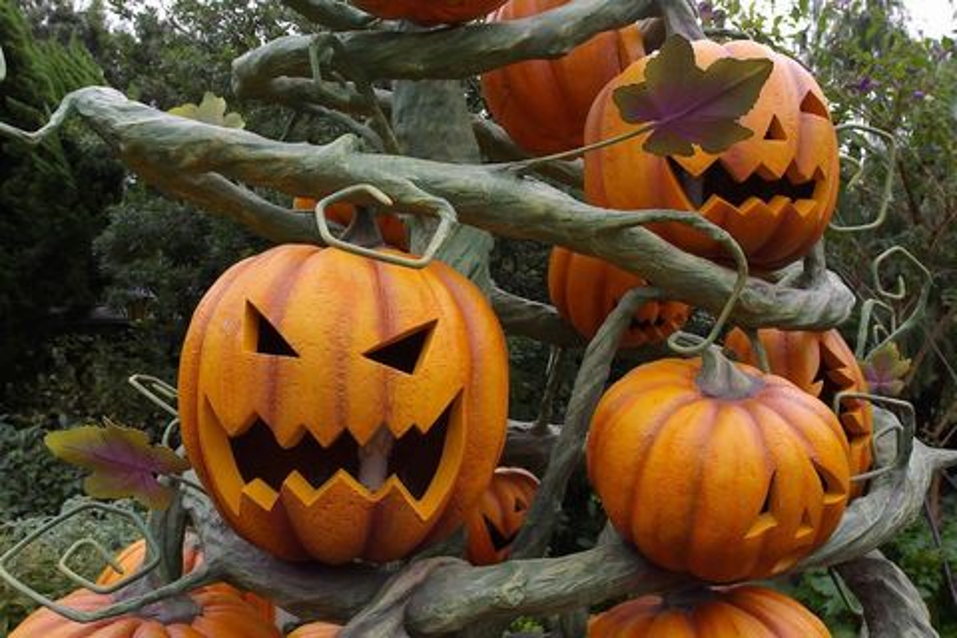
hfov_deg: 61.9
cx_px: 478
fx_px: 797
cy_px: 319
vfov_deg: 43.6
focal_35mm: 30
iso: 200
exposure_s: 1/180
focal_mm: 20
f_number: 6.7
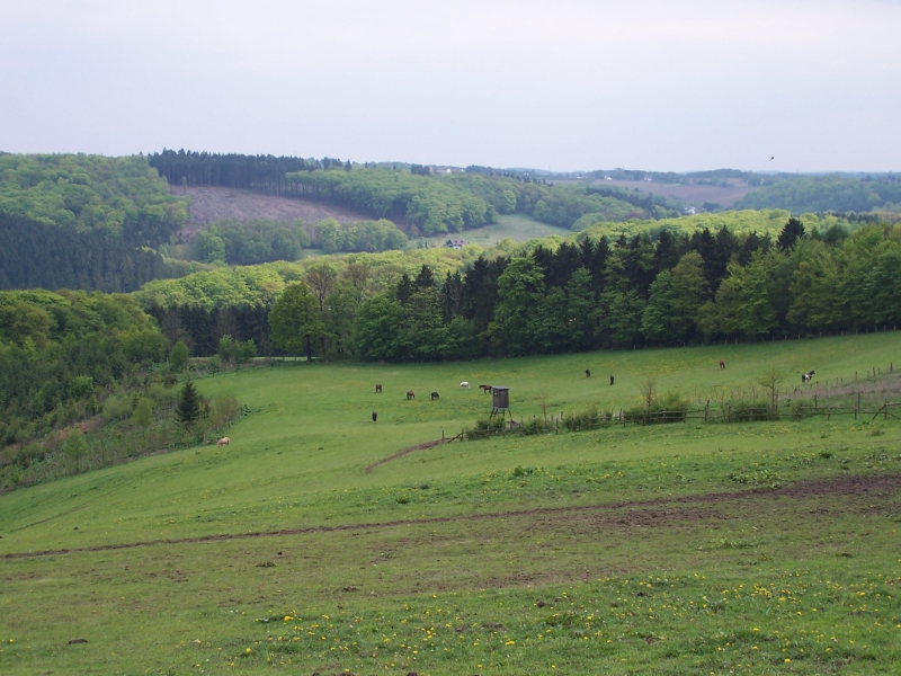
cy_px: 338
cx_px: 450
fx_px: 1536
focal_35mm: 59
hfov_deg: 32.7
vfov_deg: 24.8
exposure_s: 1/500
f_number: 3.2
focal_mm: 9.8
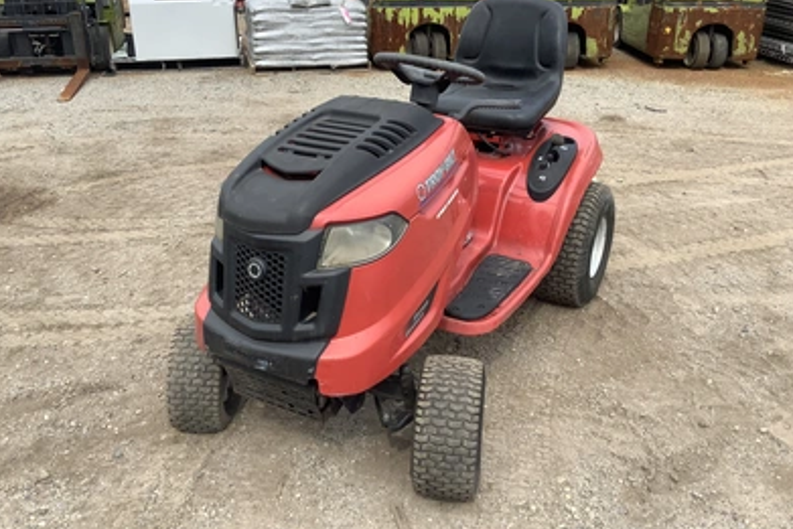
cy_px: 239
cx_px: 398
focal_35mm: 33
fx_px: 727
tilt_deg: -23.2
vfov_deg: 40.0
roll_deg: +0.2
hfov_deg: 57.2
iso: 25
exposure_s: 1/590
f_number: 2.4
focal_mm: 3.3
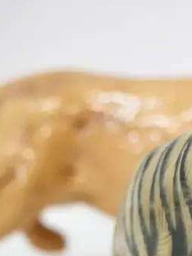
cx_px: 281
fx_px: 821
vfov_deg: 16.9
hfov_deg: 12.7
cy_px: 317
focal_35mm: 111
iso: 3200
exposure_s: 1/320
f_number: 4.5
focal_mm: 18
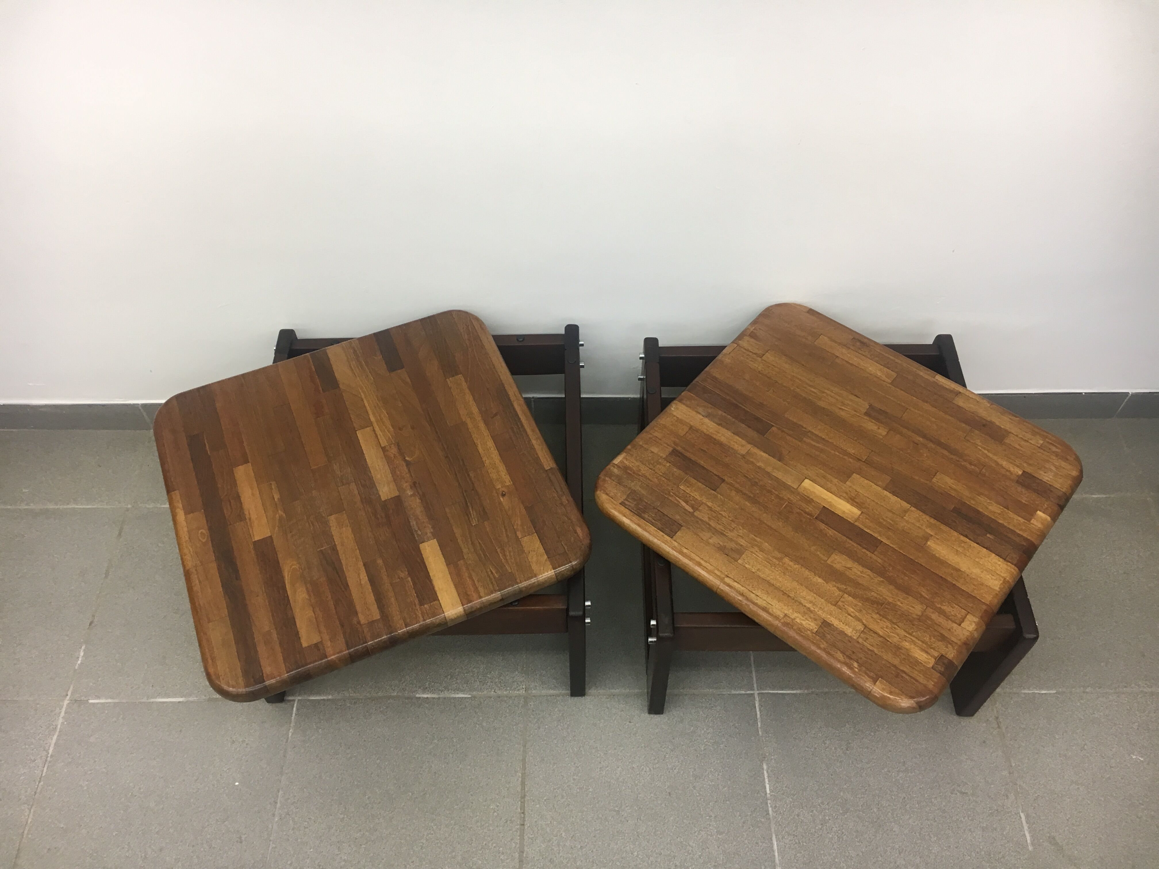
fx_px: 971
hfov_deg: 61.7
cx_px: 580
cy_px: 434
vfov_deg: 48.2
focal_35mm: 29
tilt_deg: -54.3
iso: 40
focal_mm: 4.15
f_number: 2.2
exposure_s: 1/33
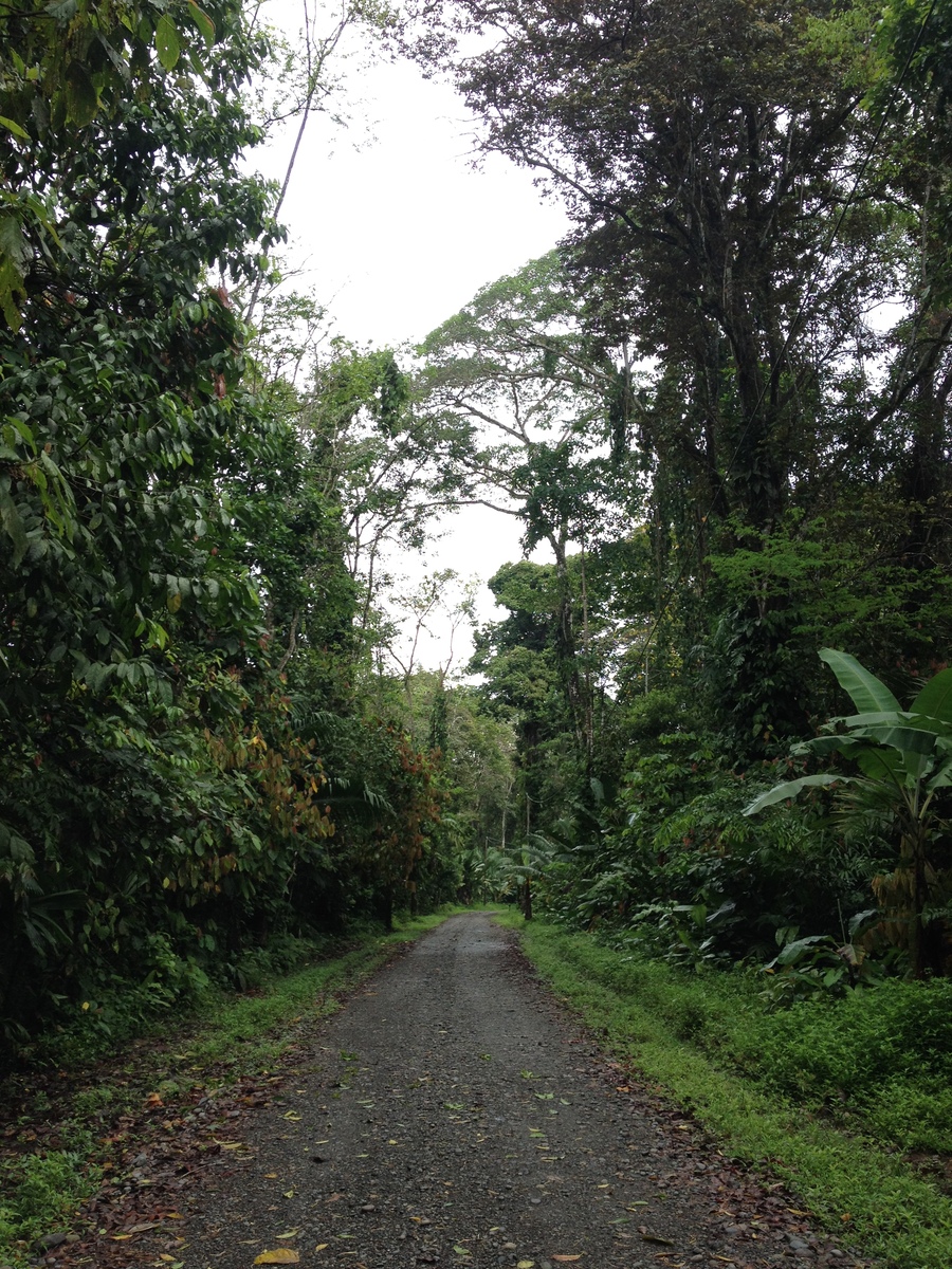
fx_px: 1283
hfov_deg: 40.7
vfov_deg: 52.6
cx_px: 476
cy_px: 634
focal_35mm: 35
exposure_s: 1/190
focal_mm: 4.28
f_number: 2.4
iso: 50
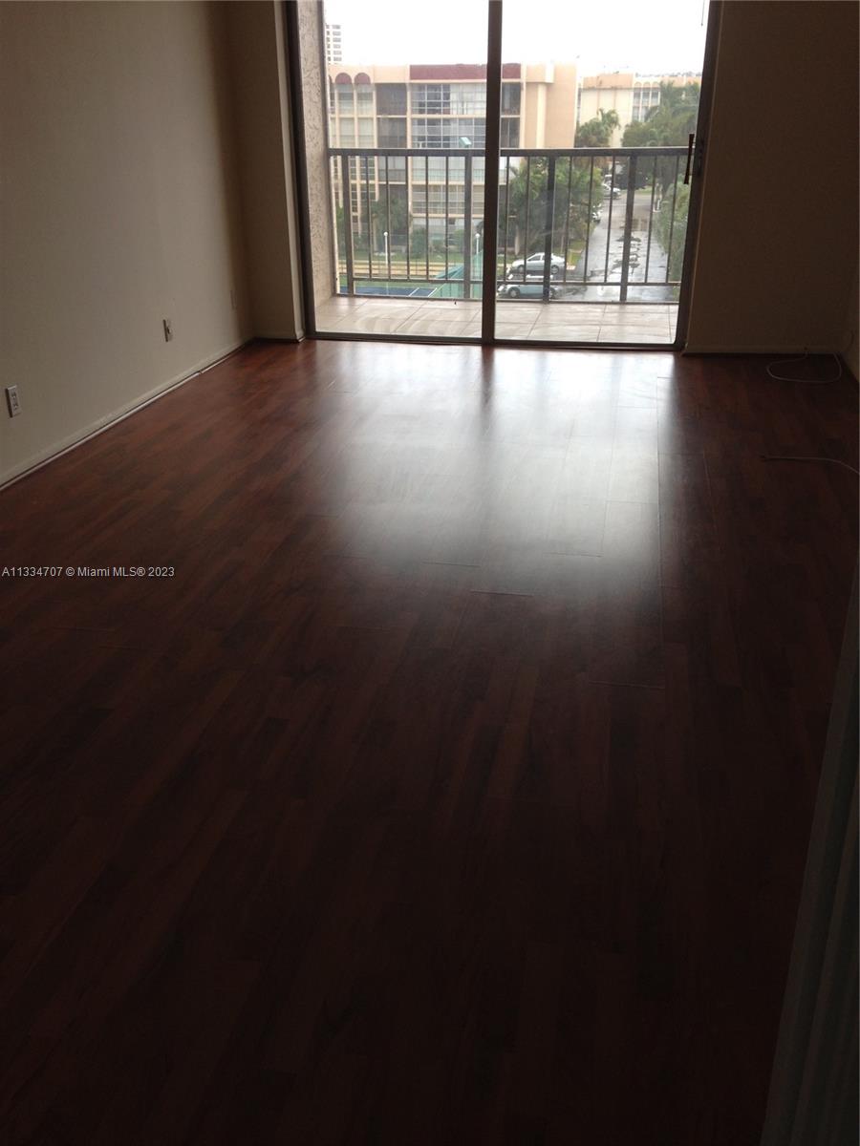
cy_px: 573
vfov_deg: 55.4
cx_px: 430
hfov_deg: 42.9
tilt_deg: -22.8
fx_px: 1093
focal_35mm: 33
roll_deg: -1.1
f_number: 2.4
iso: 50
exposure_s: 1/158
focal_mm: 4.12
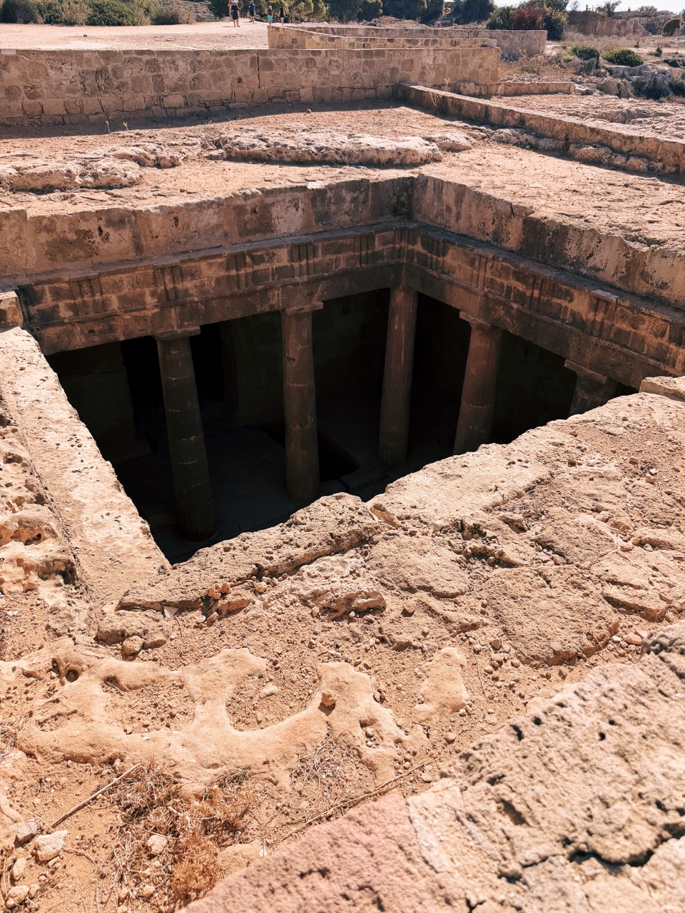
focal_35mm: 24
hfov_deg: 56.8
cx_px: 342
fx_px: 633
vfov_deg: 71.6
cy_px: 456
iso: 80
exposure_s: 1/4975
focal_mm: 6.76
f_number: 1.78
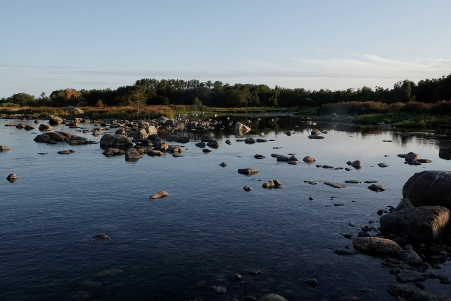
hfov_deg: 55.8
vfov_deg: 38.9
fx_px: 426
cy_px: 150
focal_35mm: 34
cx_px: 226
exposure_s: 1/640
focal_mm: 12.63
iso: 1000
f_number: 11
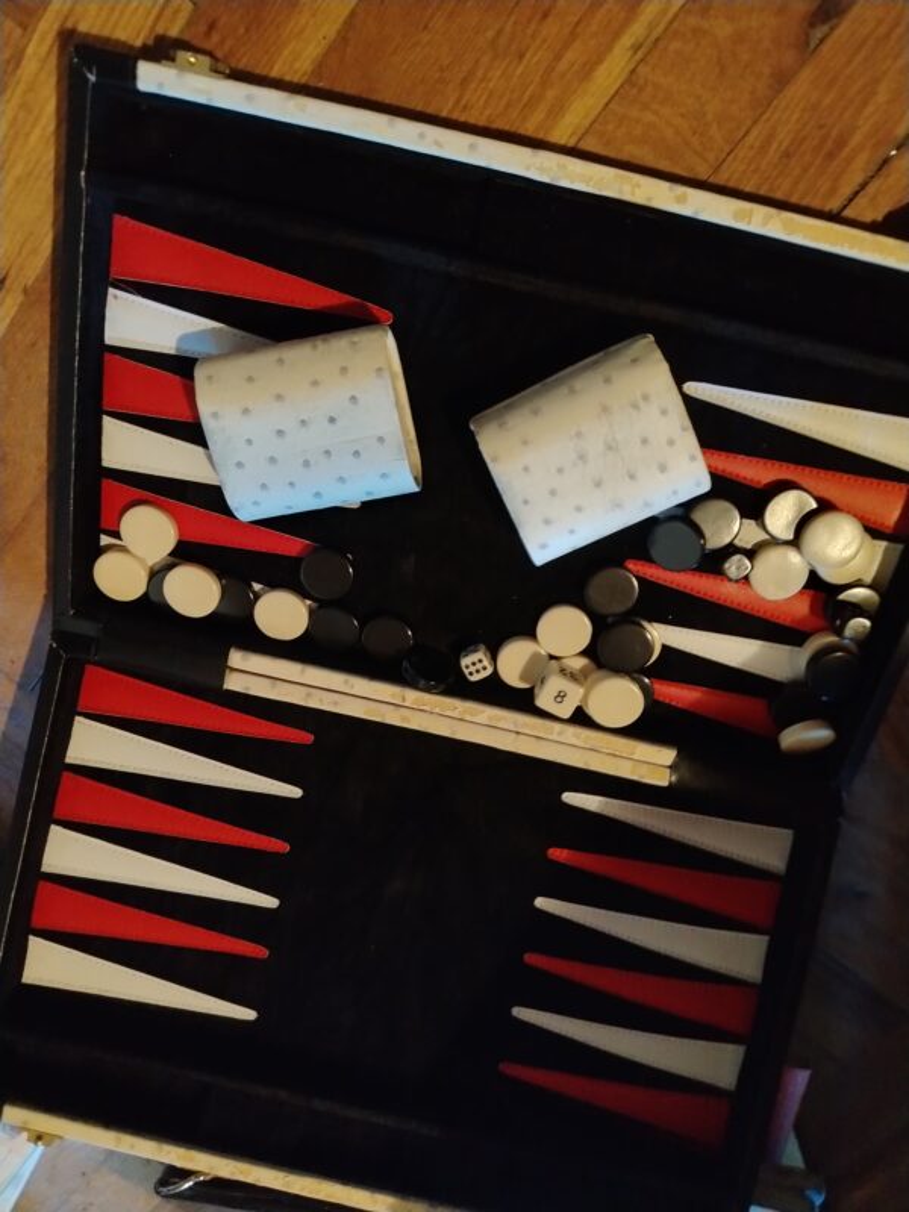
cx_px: 454
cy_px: 606
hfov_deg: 56.8
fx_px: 840
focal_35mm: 24
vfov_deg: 71.6
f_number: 1.75
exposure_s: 1/25
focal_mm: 5.25
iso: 4184
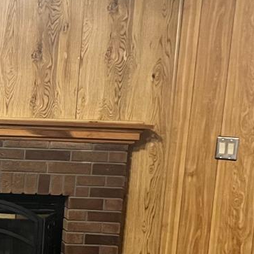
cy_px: 223
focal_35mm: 95
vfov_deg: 18.0
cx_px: -138
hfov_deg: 16.5
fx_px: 789
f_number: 1.5
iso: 640
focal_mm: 5.7
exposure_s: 1/40
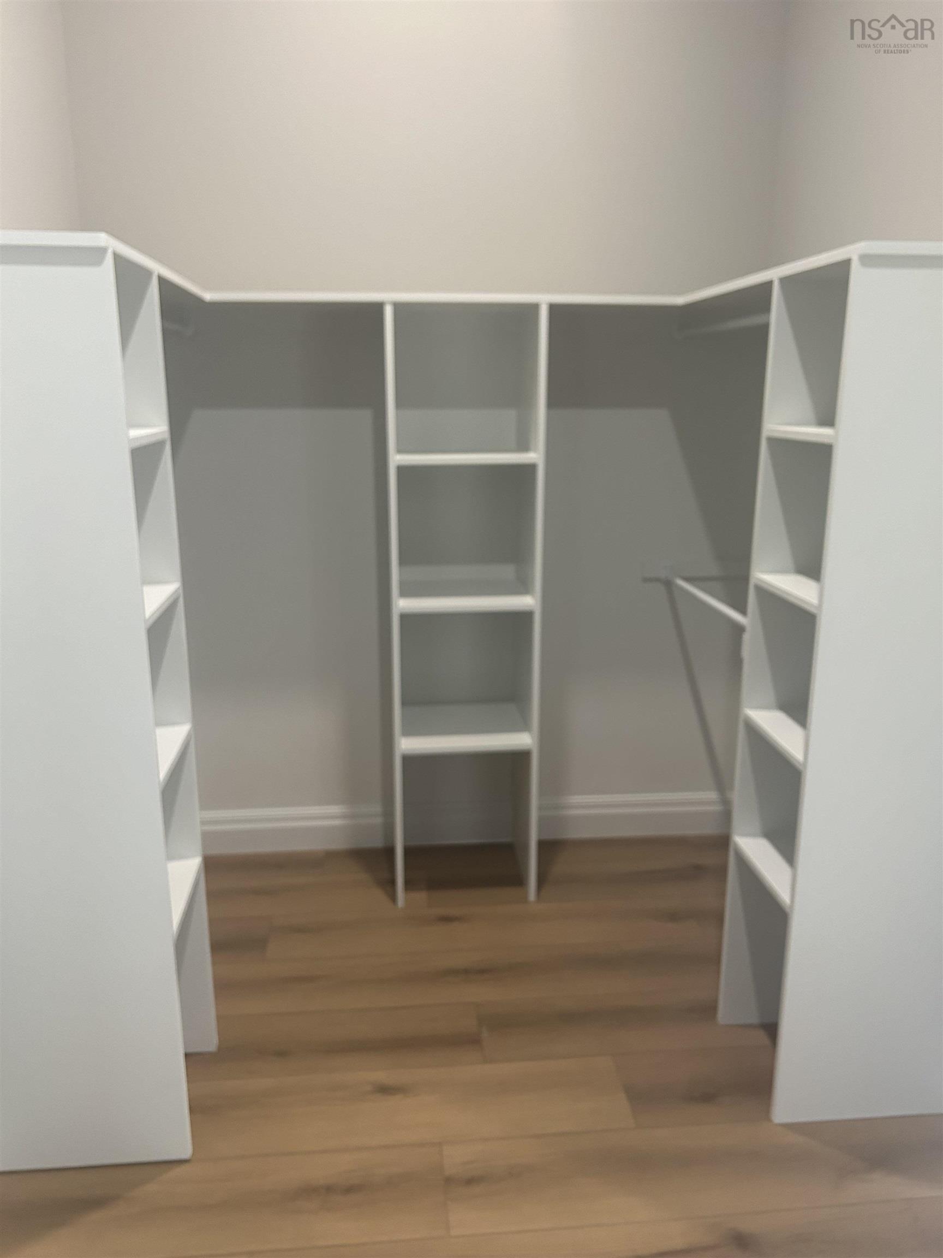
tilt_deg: -14.7
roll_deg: -0.3
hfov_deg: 53.1
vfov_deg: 67.3
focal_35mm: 26
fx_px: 944
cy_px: 629
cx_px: 472
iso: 250
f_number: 1.5
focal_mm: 5.7
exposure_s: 1/60
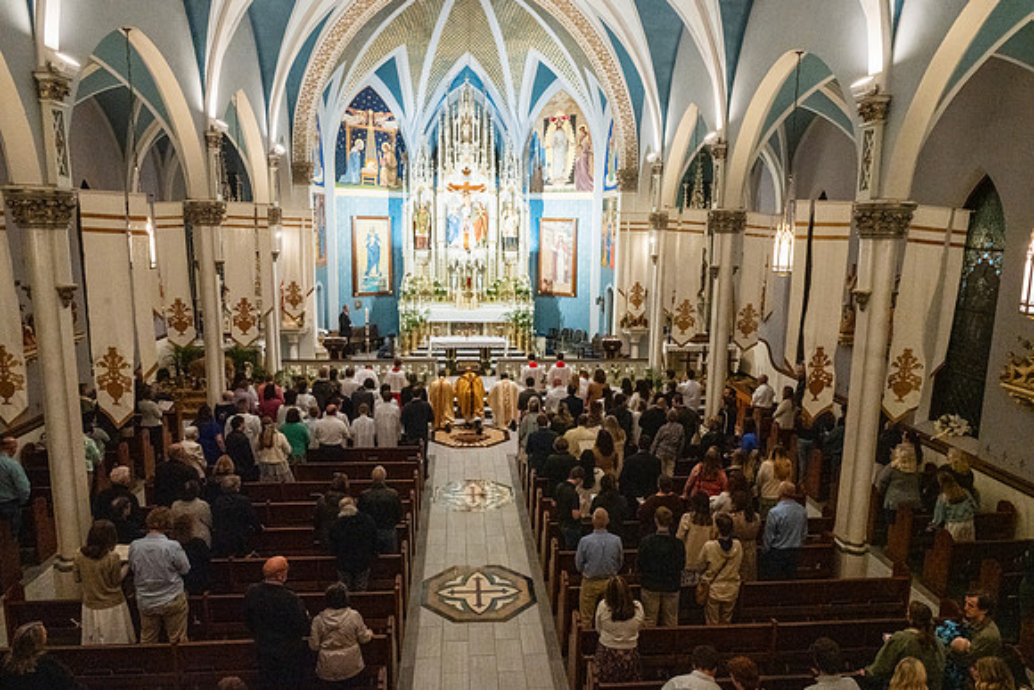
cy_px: 345
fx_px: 728
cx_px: 517
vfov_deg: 50.7
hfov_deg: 70.8
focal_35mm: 25
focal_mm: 24
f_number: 11
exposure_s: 1/60
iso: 5000
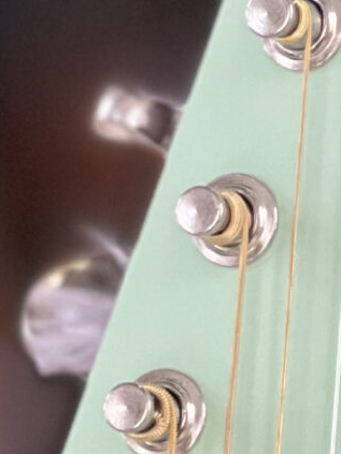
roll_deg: +4.5
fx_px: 6124
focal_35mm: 466
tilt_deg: -9.7
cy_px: 326
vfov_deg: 4.3
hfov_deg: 3.2
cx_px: 282
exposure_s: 1/83
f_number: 2.8
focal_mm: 9
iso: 250
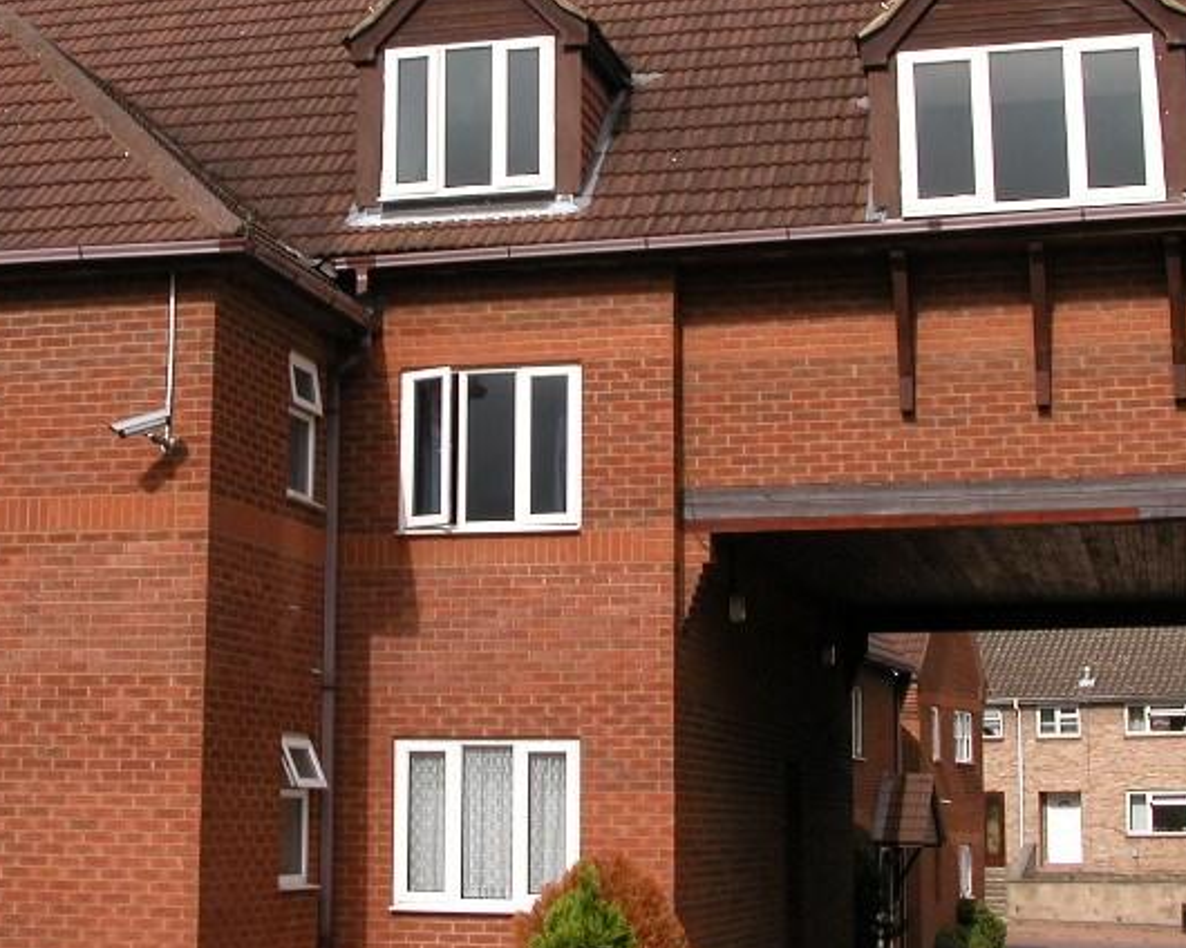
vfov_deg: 23.0
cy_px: 293
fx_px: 2317
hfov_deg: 28.7
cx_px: 506
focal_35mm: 66
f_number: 6.3
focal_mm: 8.9
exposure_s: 1/304
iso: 100
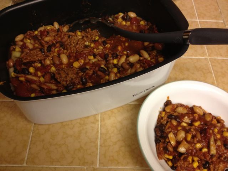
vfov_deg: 40.7
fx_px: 231
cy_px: 86
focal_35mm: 35
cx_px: 114
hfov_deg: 52.6
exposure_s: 1/20
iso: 125
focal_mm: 4.28
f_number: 2.4
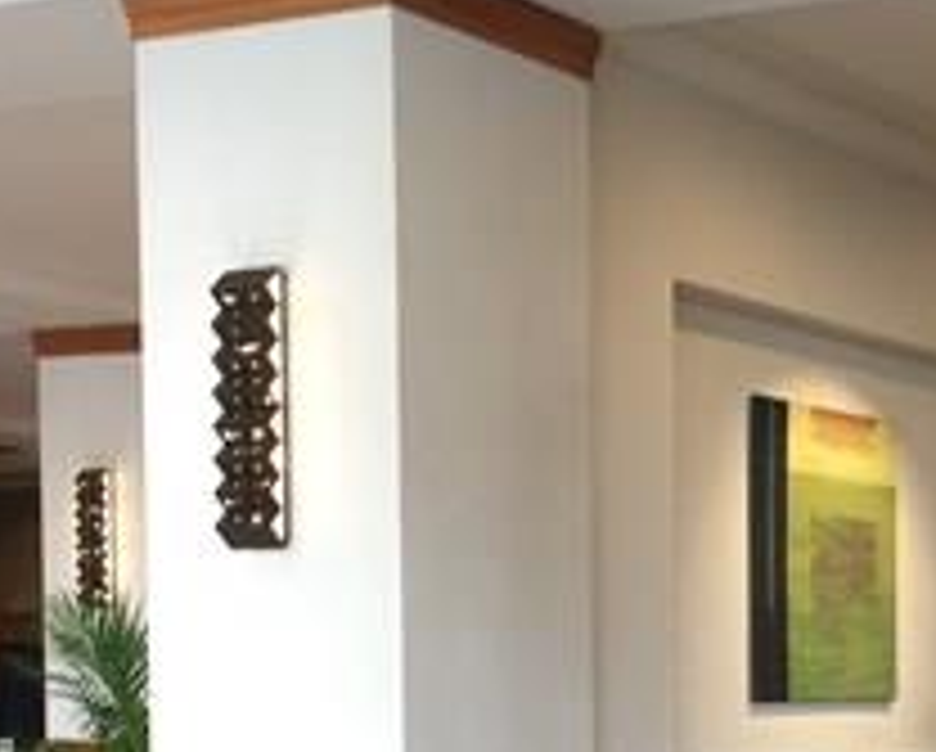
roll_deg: +1.0
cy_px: 847
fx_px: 2413
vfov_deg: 17.1
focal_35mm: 87
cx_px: 918
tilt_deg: -4.0
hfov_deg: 21.3
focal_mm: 4.15
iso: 40
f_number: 2.2
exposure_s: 1/15
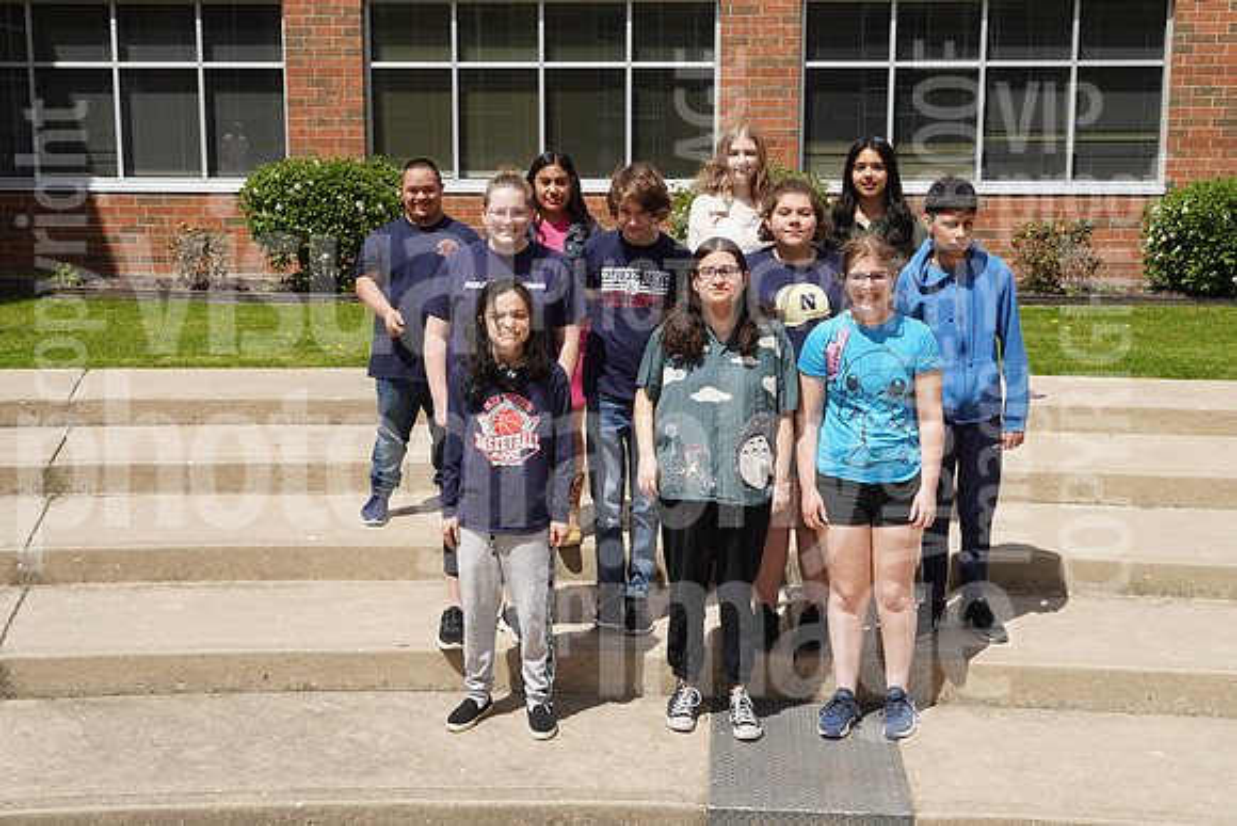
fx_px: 1701
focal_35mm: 50
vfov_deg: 27.3
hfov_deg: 40.0
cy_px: 413
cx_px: 618
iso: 100
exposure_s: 1/125
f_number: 11
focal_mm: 33
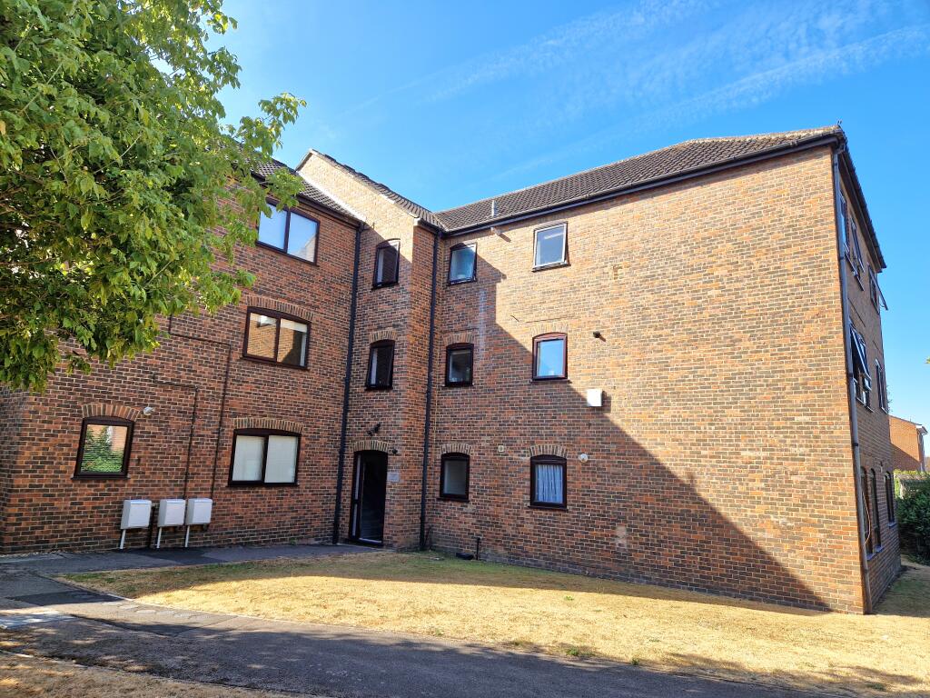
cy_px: 349
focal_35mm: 23
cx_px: 465
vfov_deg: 58.9
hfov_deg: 73.9
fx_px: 618
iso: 50
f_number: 1.8
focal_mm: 5.4
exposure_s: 1/526
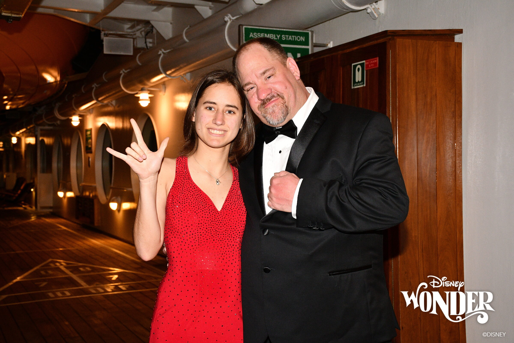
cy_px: 172
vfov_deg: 28.1
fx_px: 685
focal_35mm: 48
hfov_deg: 41.1
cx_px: 257
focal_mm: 32
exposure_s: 1/60
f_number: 5.6
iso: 1000
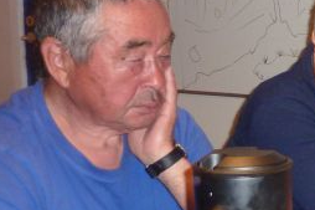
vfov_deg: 16.6
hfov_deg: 21.0
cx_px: 472
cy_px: 109
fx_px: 717
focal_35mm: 82
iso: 200
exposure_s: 1/30
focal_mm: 4.1
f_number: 3.3
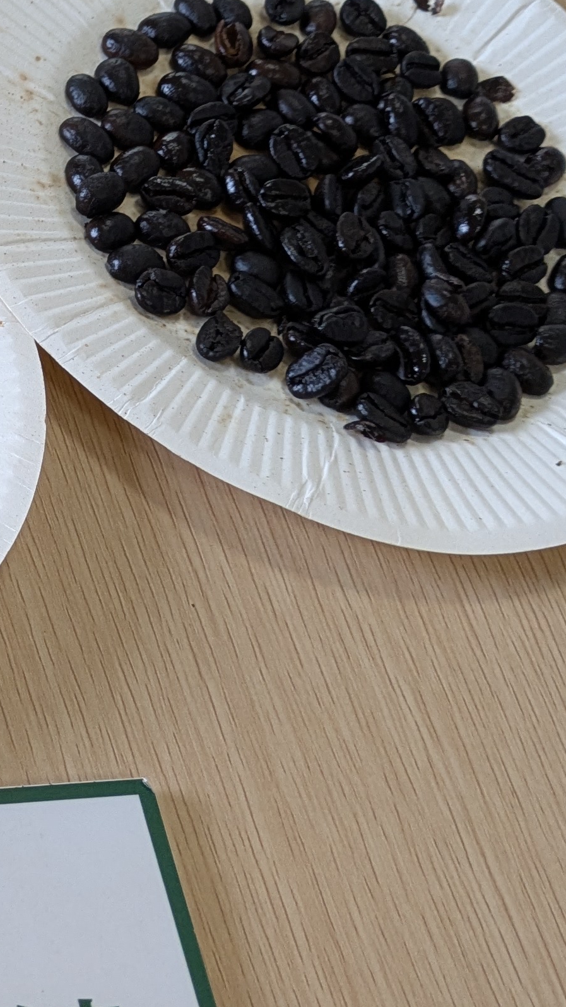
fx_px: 2108
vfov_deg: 26.7
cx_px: -295
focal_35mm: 79
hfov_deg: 14.3
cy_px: 352
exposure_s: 1/100
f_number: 1.89
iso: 119
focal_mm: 5.43
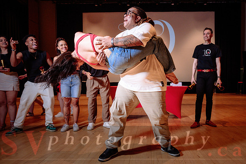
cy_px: 91
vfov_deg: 44.8
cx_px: 149
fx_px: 199
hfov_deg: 62.9
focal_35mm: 29
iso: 1000
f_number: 4
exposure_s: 1/125
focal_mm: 24
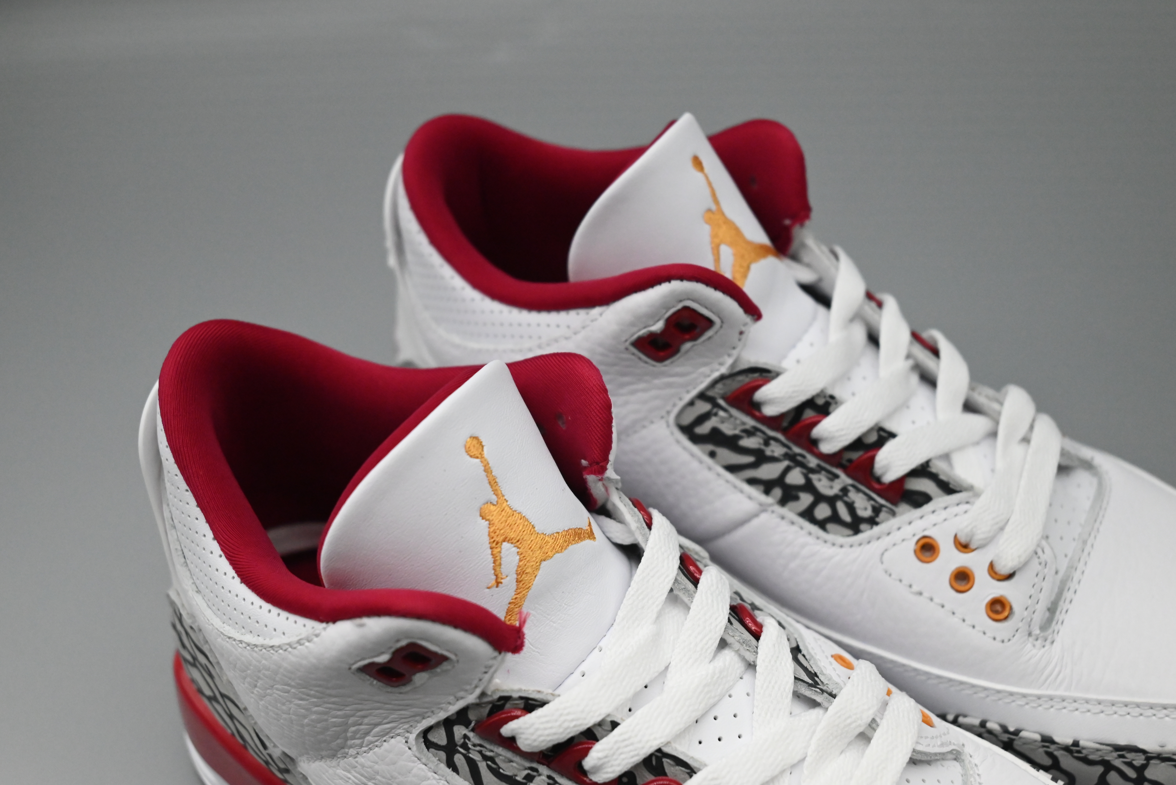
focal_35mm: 42
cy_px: 392
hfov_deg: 46.4
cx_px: 588
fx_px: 1372
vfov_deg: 31.9
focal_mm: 42
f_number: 5.6
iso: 5600
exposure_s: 1/5000
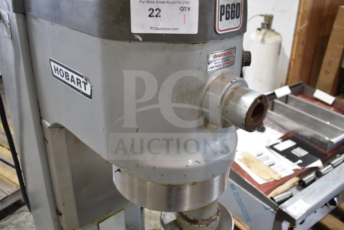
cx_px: 172
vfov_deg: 38.4
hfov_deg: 55.1
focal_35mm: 34
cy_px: 115
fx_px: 330
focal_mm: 23
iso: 280
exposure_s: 1/40
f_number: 3.8
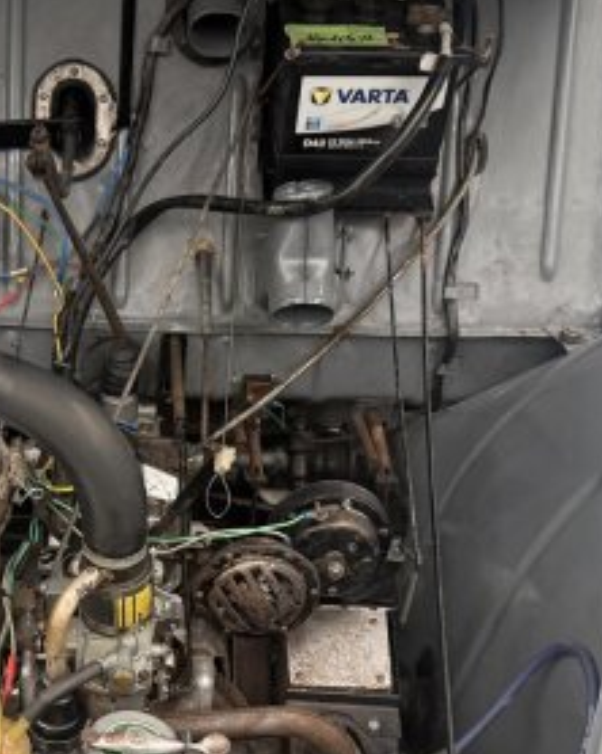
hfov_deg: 27.3
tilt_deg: -42.3
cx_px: 95
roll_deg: -0.5
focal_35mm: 54
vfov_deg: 34.2
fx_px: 1204
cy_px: 542
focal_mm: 6.76
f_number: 1.78
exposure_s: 1/60
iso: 250
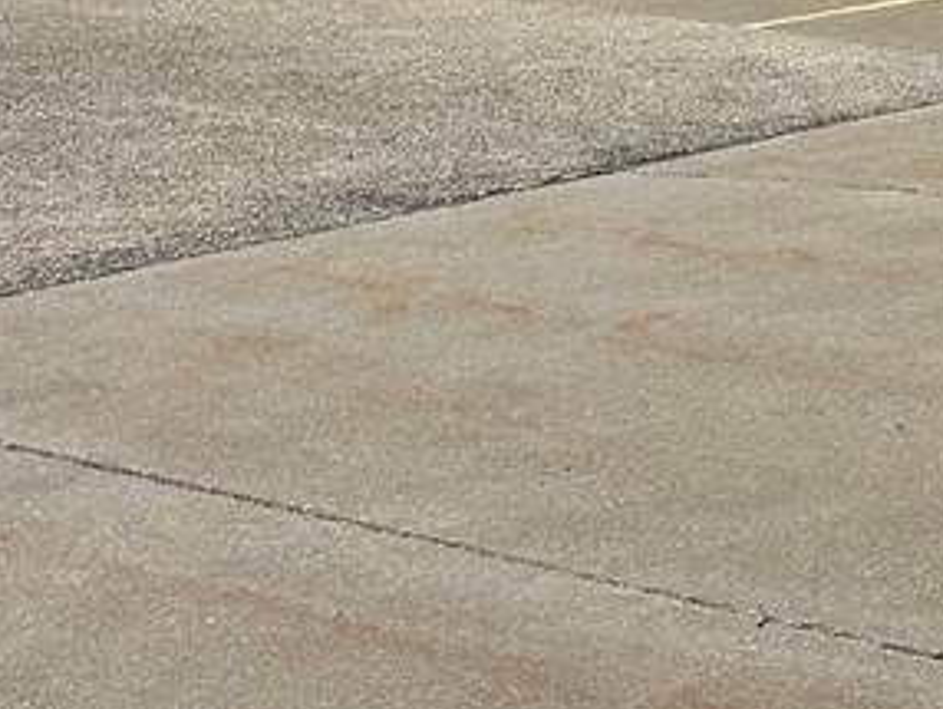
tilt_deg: +2.6
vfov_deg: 15.1
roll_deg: -0.7
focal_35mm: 93
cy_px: -244
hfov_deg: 18.7
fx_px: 2536
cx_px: 1388
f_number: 1.5
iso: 50
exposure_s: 1/5076
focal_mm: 5.7
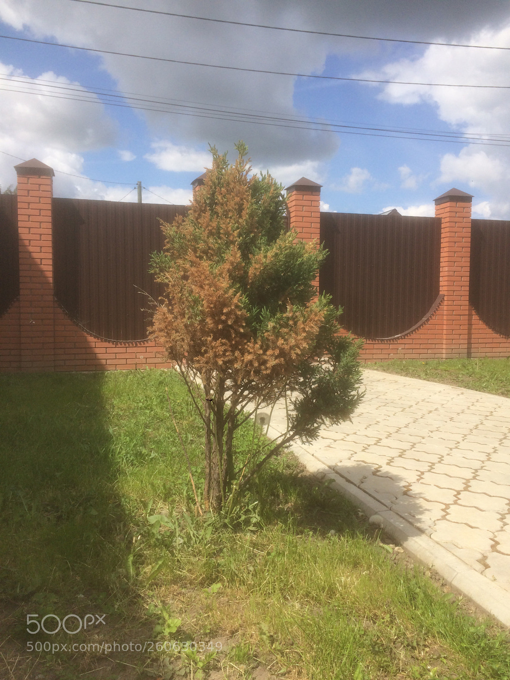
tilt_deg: -7.3
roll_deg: +0.2
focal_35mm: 29
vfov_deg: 61.7
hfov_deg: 48.2
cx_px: 255
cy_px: 340
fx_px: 570
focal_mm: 4.15
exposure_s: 1/1786
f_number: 2.2
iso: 32
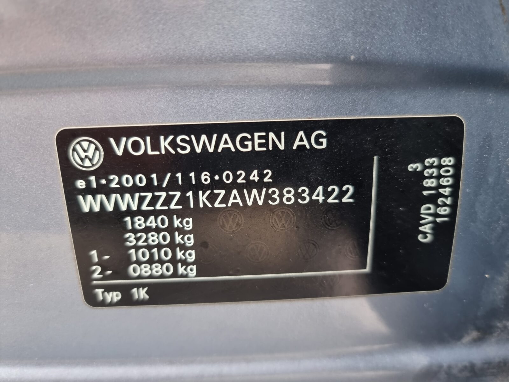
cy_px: 191
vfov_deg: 56.8
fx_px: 353
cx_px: 254
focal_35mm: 24
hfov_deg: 71.6
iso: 125
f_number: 1.8
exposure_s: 1/100
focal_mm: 6.7
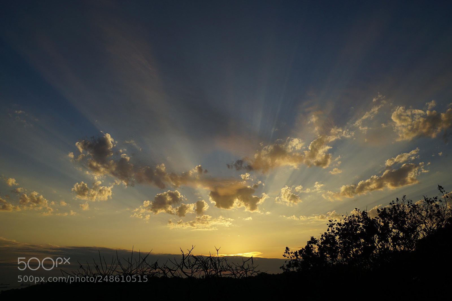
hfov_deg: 61.9
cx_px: 226
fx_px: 377
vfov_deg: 43.6
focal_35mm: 30
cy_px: 150
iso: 100
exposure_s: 1/320
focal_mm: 20
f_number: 8
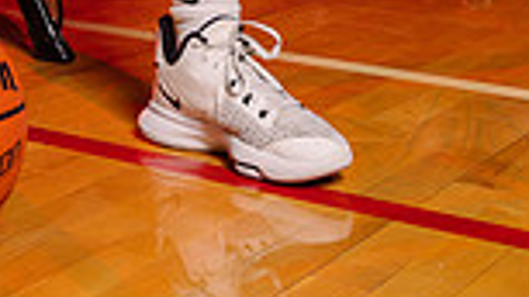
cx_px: 17
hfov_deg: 19.3
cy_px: -428
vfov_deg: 9.8
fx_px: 1515
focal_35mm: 108
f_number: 7.1
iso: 320
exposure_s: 1/250
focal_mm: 35
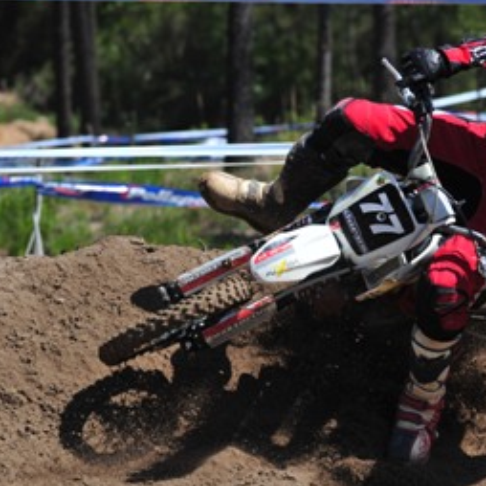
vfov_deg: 5.2
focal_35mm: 339
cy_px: 267
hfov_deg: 5.2
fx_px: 5385
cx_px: 325
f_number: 5
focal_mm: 150
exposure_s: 1/1000
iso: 200
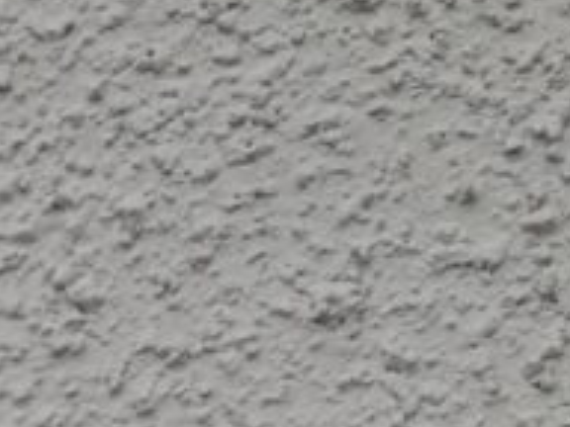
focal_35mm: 139
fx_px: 2289
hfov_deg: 12.7
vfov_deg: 9.6
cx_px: -505
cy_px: 999
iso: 40
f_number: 1.7
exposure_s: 1/286
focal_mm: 3.93
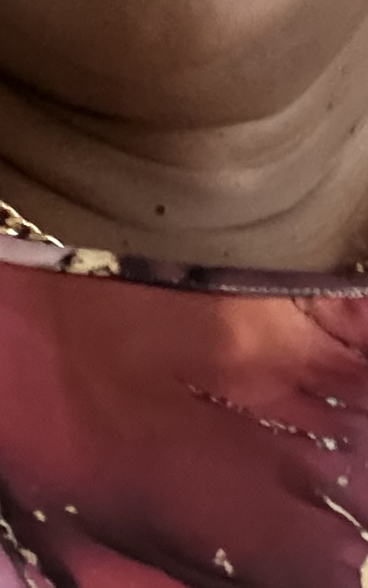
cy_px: -154
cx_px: 128
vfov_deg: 15.7
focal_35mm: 127
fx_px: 2038
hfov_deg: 10.3
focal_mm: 2.71
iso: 800
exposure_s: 1/15
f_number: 1.9
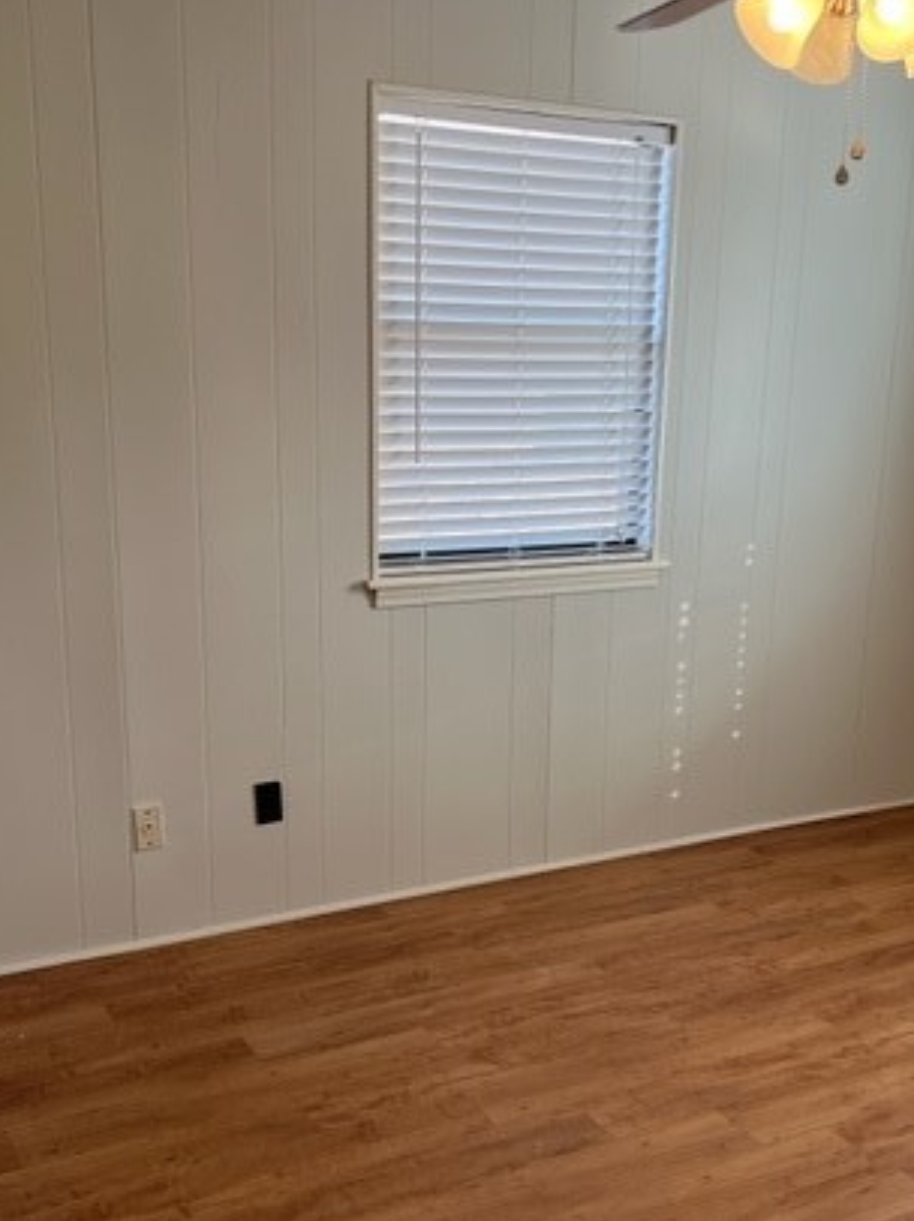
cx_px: 556
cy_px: 734
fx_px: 1445
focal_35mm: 41
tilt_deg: -15.0
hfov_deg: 35.0
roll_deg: -1.3
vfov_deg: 45.5
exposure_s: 1/120
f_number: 1.5
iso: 125
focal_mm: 5.7
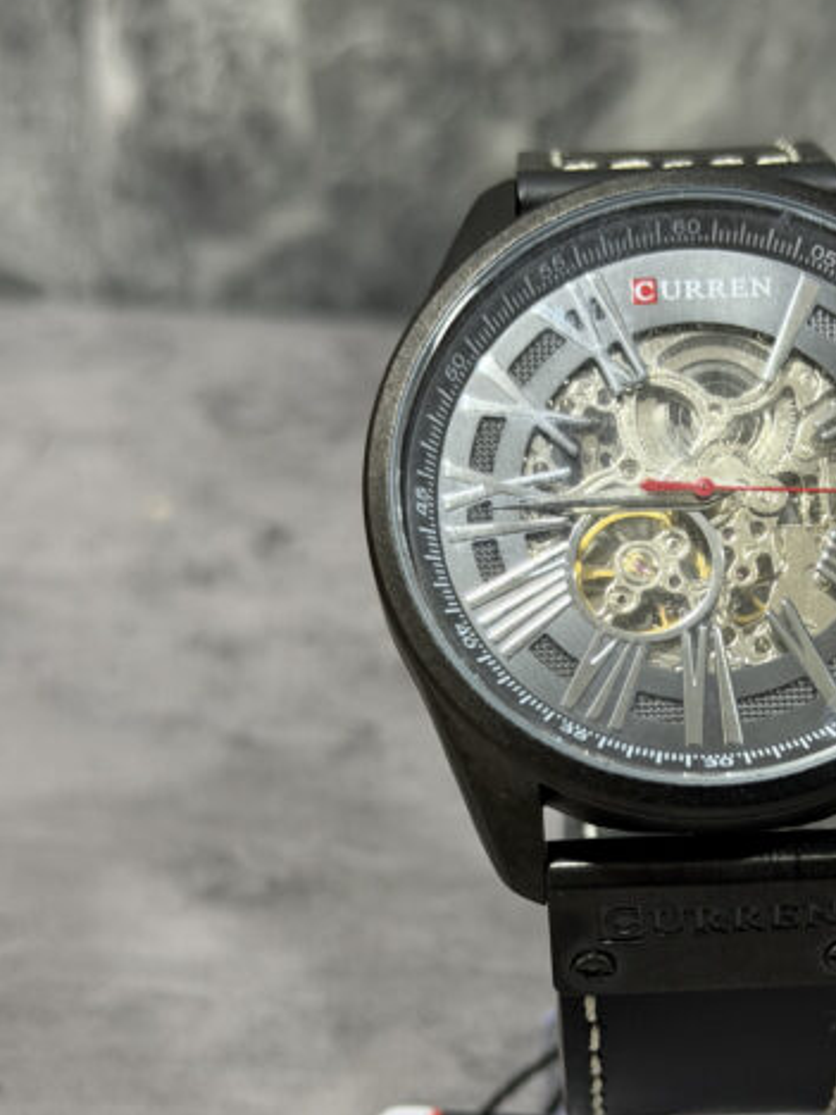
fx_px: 2640
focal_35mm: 82
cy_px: 743
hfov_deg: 17.8
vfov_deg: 23.7
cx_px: 712
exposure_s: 1/40
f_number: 1.78
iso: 400
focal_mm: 6.76
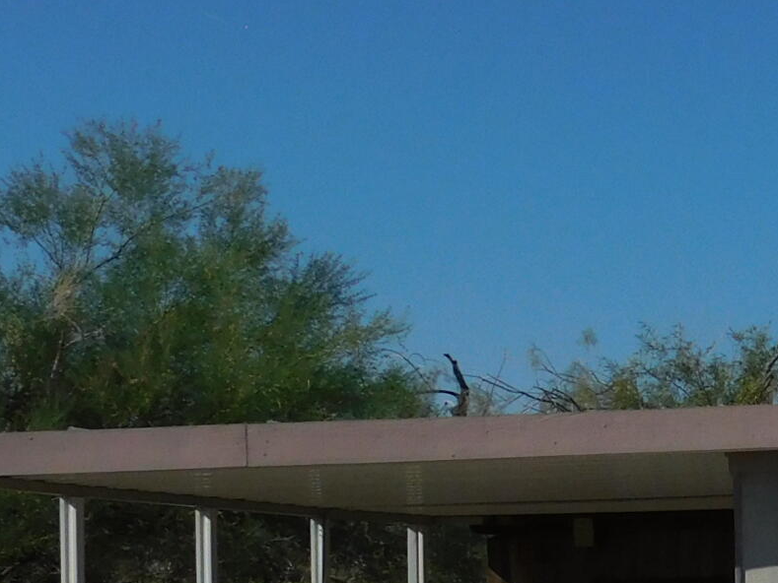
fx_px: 3417
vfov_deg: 9.6
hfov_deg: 11.9
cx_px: 1459
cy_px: 800
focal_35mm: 152
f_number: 7.2
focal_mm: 7.1
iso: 125
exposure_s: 1/800
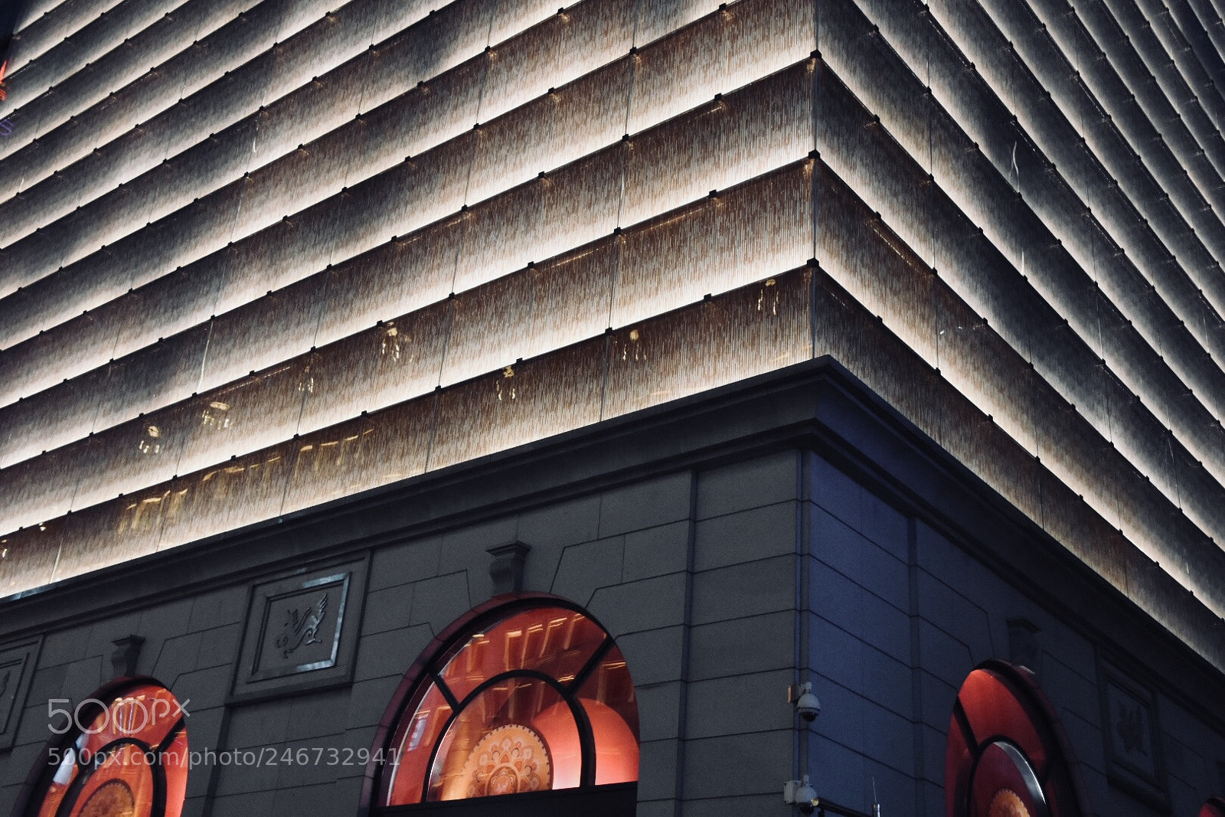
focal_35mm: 42
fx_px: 1429
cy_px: 408
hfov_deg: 46.4
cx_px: 612
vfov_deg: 31.9
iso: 4500
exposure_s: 1/60
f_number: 10
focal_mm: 28
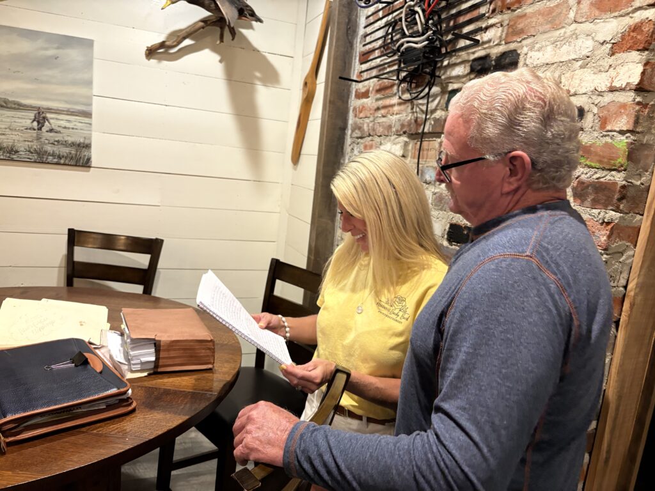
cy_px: 246
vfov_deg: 53.1
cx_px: 328
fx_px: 492
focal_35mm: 26
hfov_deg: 67.3
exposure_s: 1/60
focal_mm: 5.96
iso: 320
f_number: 1.6
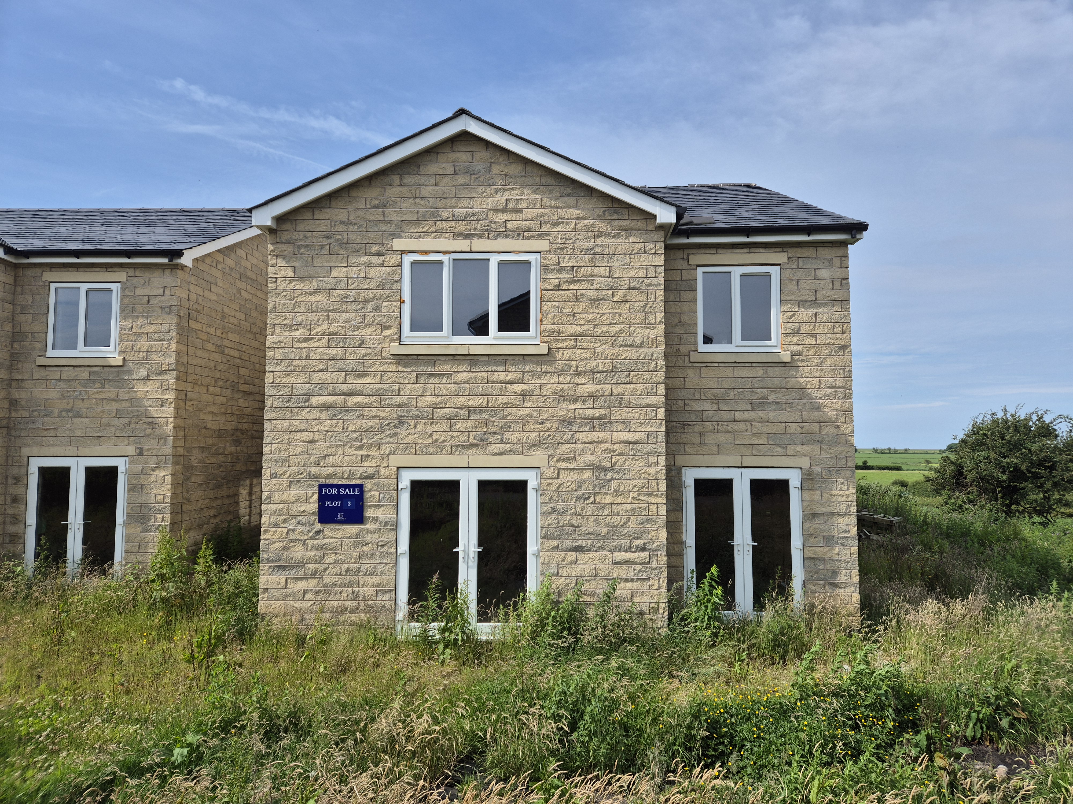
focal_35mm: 23
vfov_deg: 58.9
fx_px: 713
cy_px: 402
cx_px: 536
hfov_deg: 73.9
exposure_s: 1/2256
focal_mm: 5.4
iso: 25
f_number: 1.8
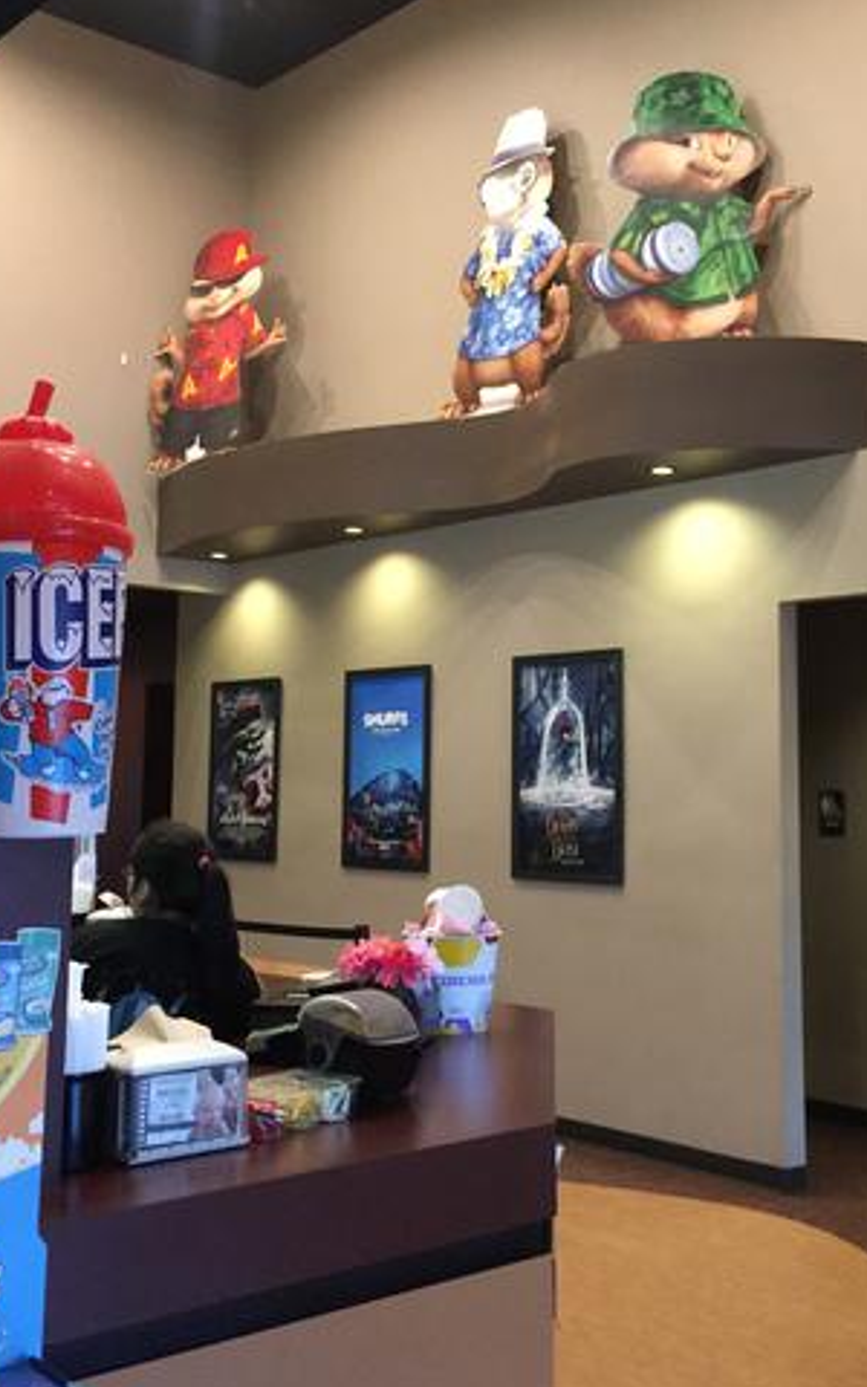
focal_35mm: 41
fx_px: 1550
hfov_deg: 31.2
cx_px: 468
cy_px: 618
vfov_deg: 48.1
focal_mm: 4.15
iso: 100
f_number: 2.2
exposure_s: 1/4
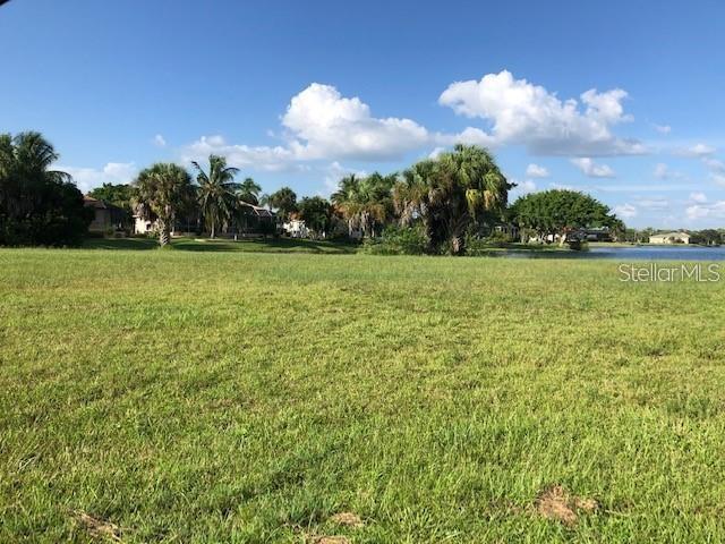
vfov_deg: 49.7
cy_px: 272
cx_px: 362
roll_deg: +0.9
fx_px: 586
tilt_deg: -4.2
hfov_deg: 63.4
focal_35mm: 28
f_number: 1.8
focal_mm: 4
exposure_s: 1/1845
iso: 20
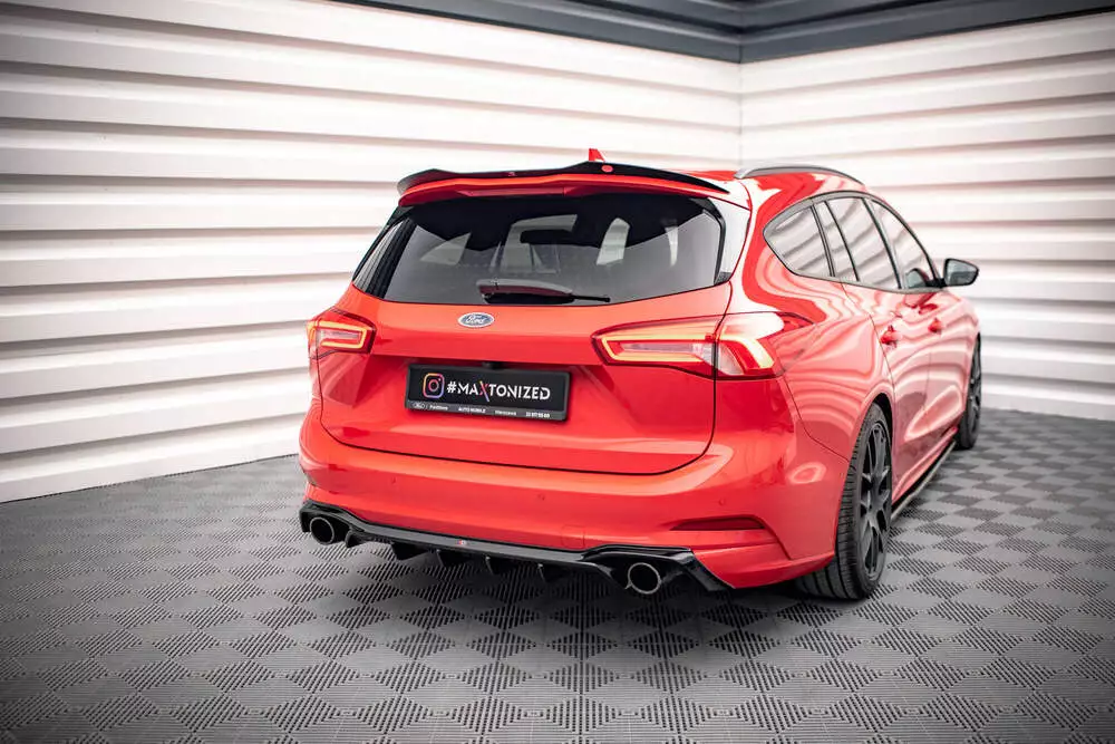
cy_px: 372
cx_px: 553
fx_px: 1101
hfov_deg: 53.7
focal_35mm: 36
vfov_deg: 37.3
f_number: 2.2
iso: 1000
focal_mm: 35
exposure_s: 1/100
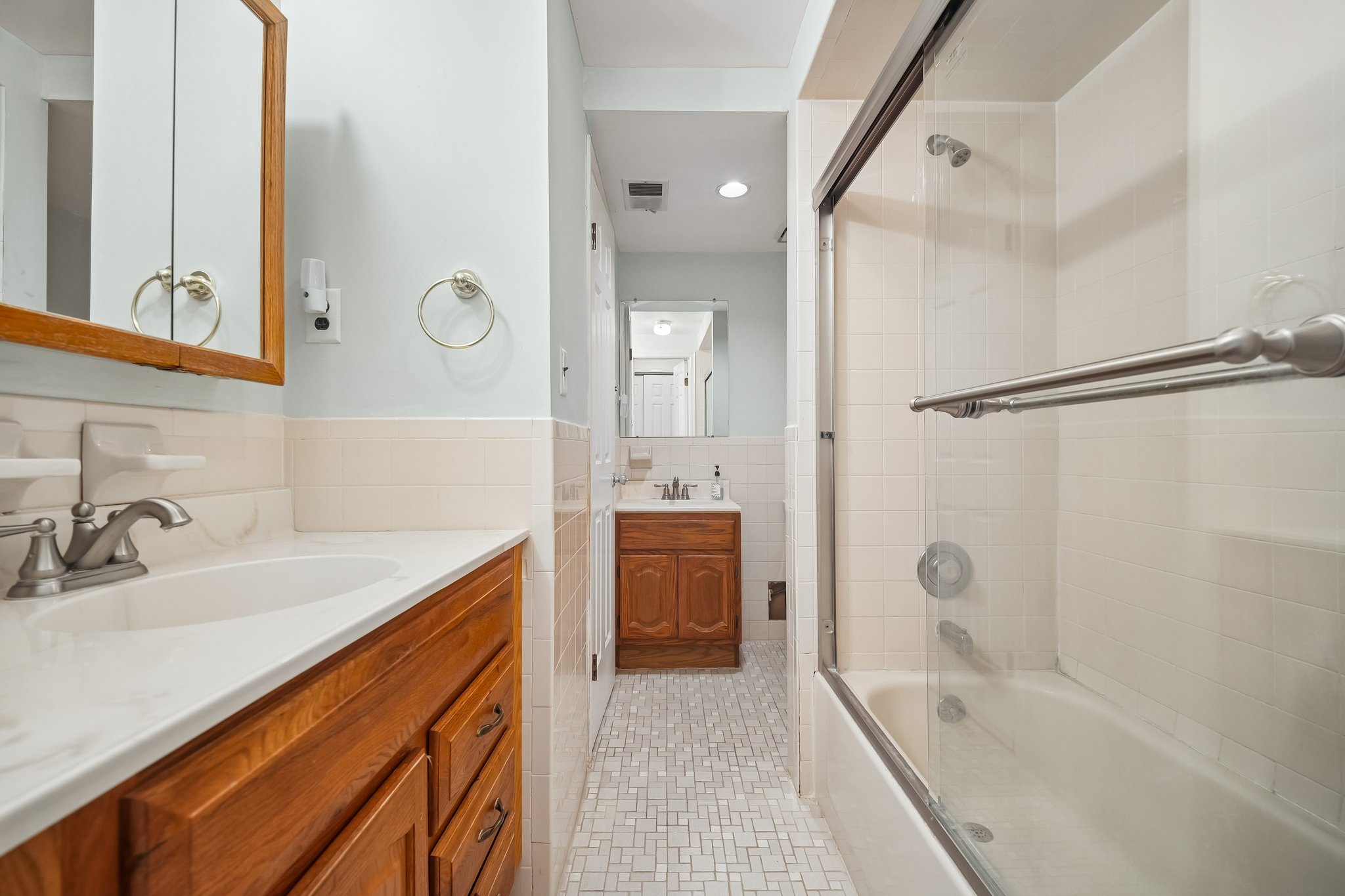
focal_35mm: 24
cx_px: 672
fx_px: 897
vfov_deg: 53.1
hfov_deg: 73.7
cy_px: 448
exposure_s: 1/80
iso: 2500
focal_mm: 24
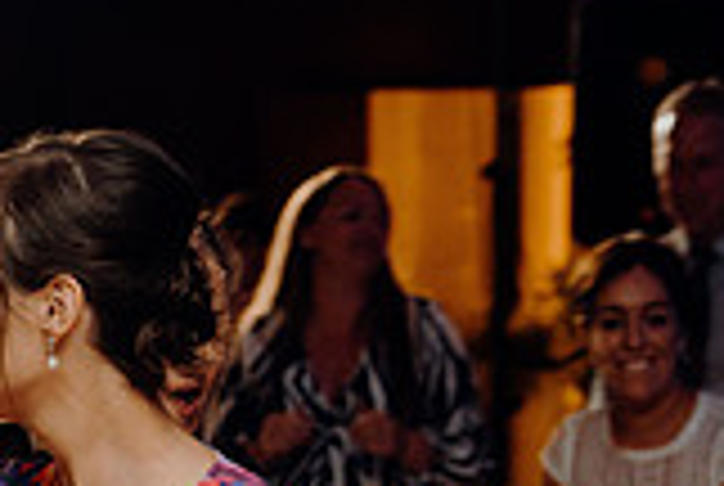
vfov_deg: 8.1
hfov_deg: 12.0
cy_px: 560
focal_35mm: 169
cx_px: -45
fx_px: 3405
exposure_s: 1/160
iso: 1250
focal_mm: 47
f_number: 2.8
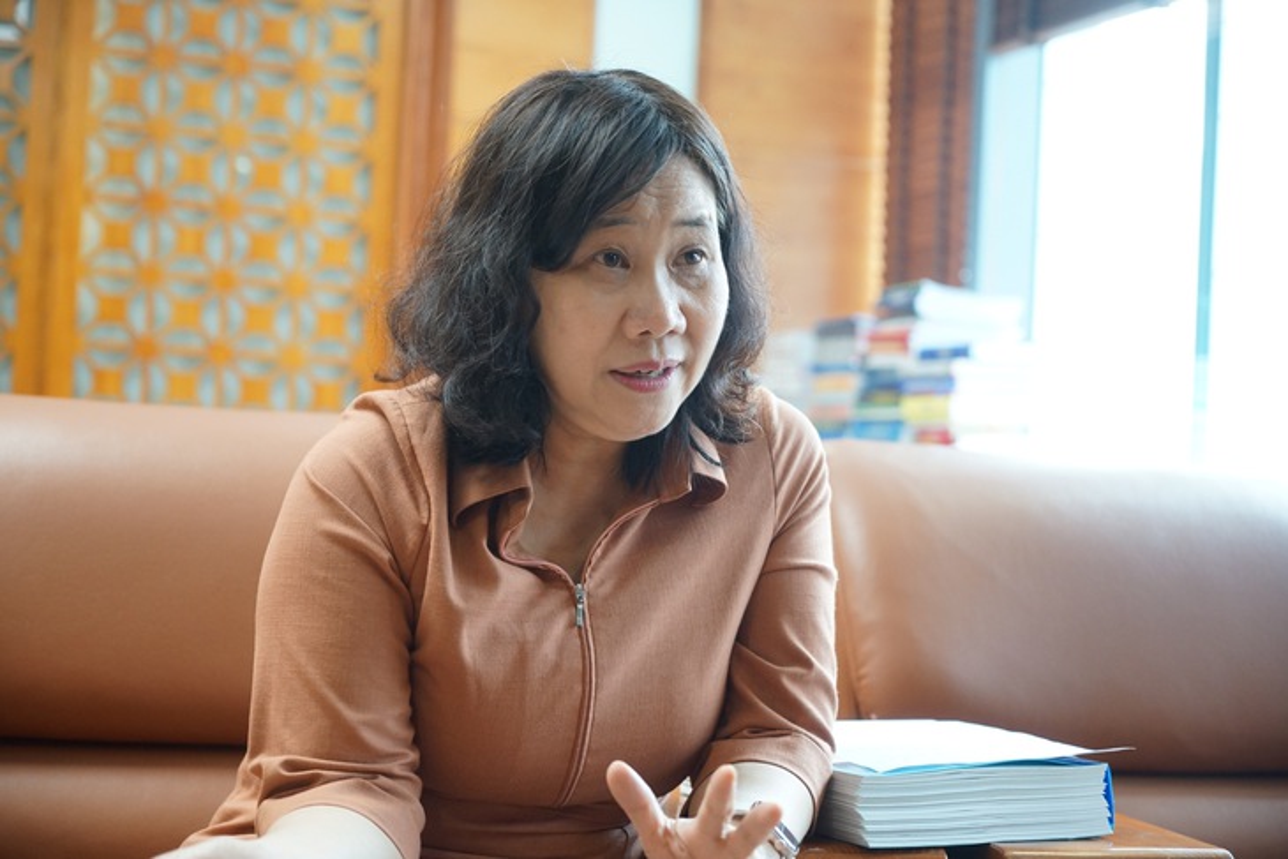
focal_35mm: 62
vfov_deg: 21.9
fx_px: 2219
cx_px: 644
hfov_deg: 32.4
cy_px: 430
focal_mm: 62
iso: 1600
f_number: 4
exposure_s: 1/160
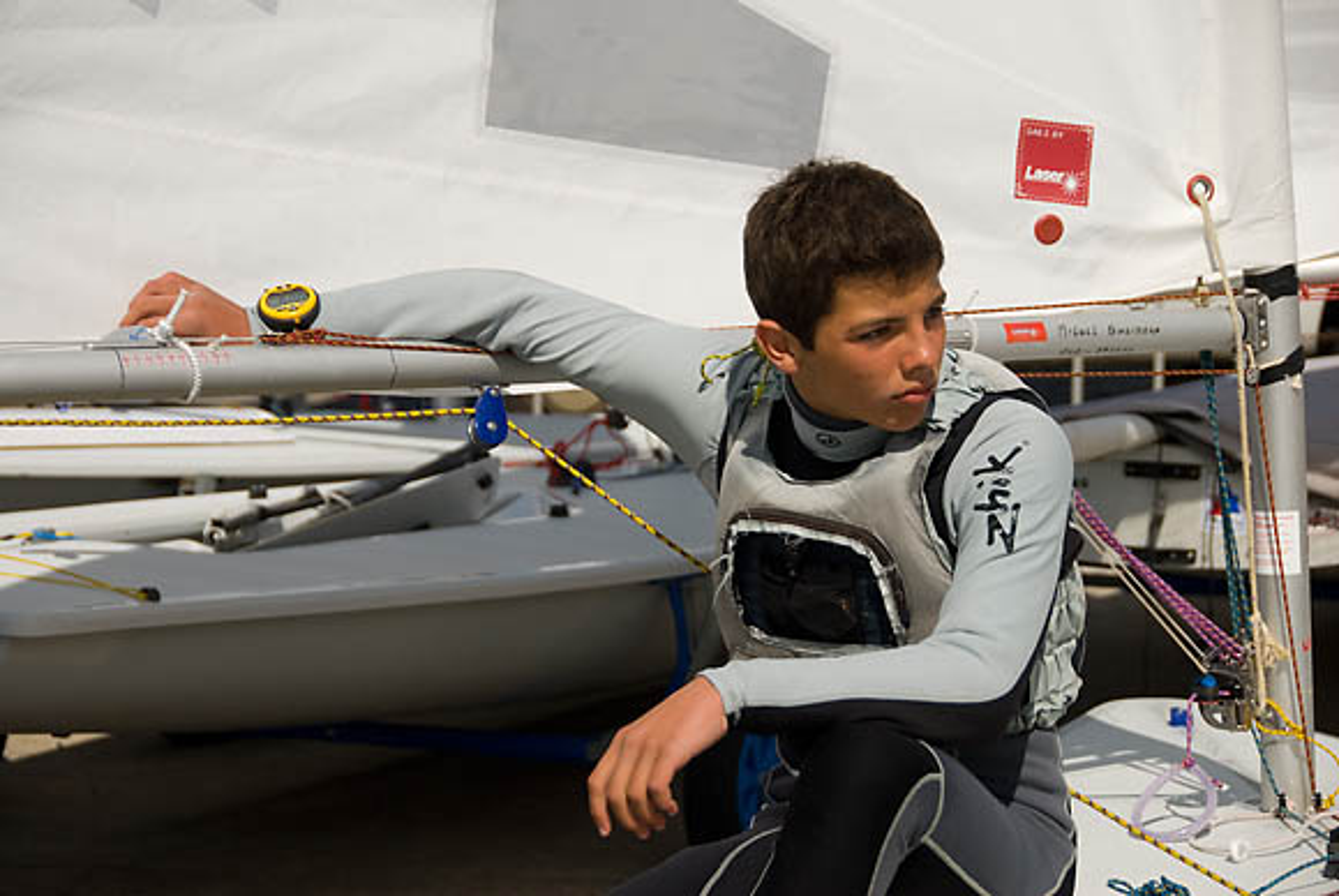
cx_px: 670
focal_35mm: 112
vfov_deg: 12.2
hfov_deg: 18.2
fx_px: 4188
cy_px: 448
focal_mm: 75
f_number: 5.3
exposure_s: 1/1250
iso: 100
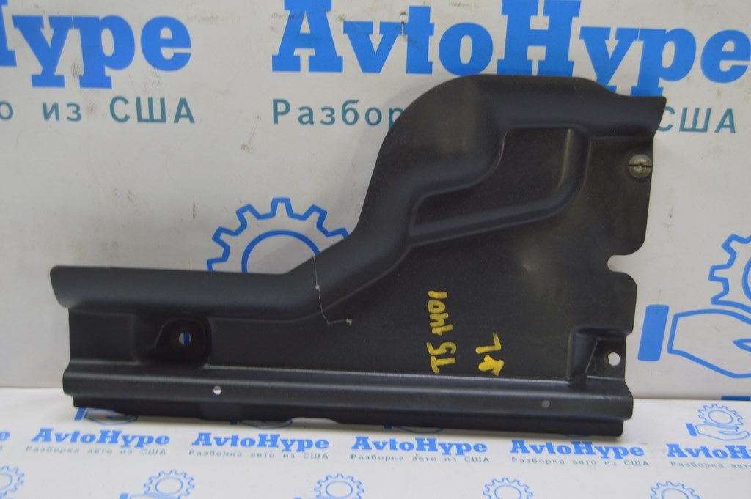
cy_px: 250
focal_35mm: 46
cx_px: 376
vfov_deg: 28.9
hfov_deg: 42.4
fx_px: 969
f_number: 5.6
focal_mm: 31
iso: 400
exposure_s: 1/20
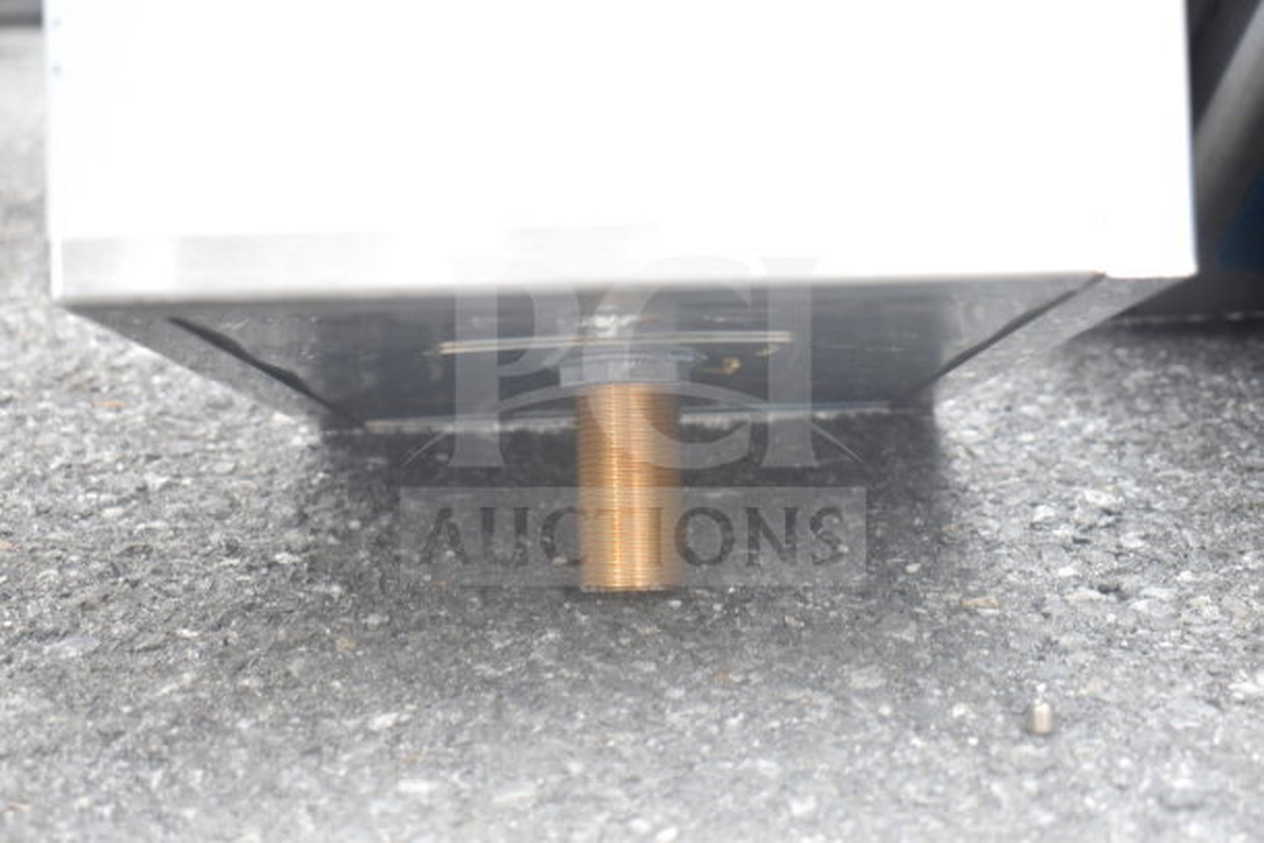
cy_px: 422
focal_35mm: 57
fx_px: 2002
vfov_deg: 23.8
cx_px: 632
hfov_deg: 35.0
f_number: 4.8
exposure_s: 1/60
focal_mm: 38
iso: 450
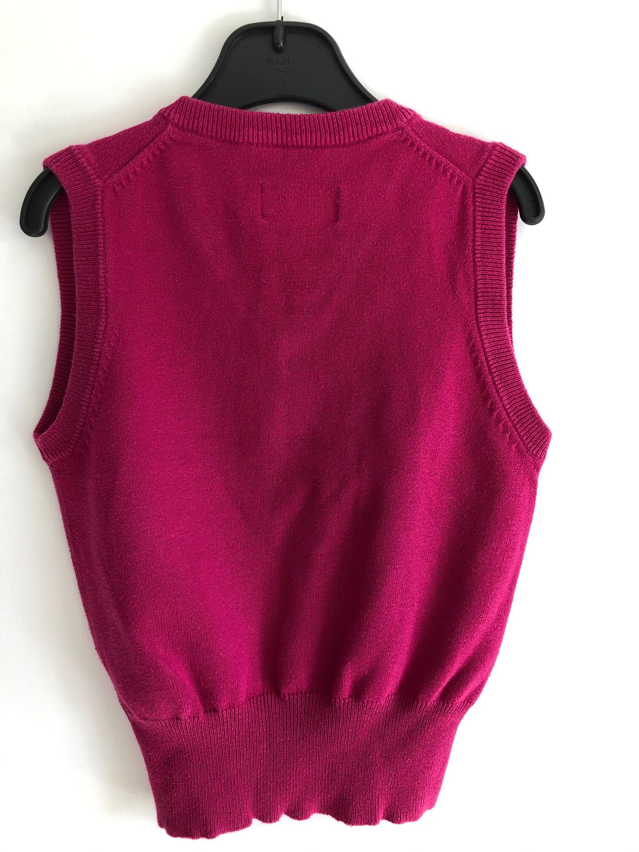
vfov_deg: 63.4
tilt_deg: -5.3
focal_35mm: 28
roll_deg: +0.8
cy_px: 426
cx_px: 320
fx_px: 689
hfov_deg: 49.7
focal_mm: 3.99
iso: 25
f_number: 1.8
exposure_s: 1/40
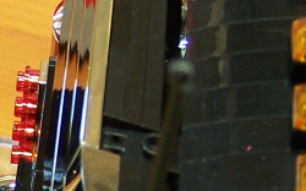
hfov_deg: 11.0
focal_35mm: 187
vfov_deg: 7.0
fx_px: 1559
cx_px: -72
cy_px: 222
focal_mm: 7.1
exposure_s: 1/2
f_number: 2.9
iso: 80
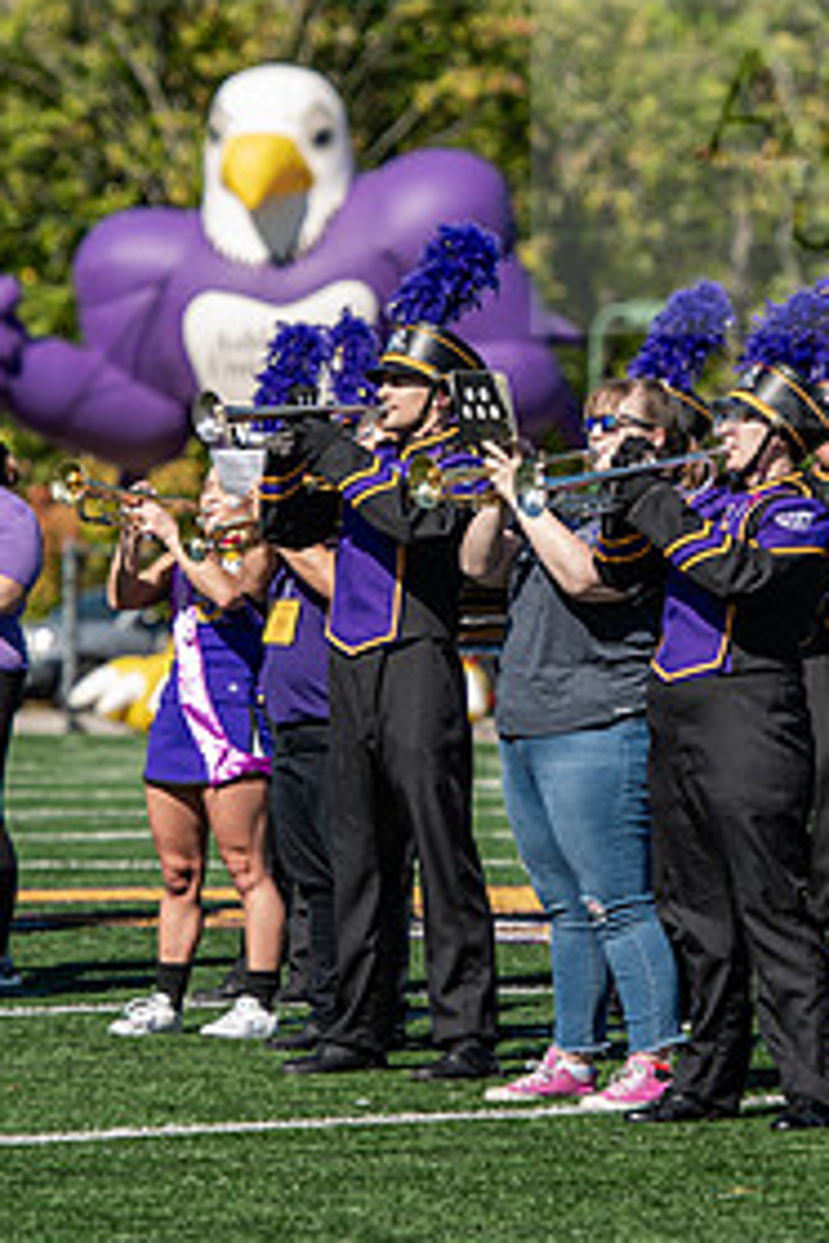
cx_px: 397
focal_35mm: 333
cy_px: 501
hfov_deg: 4.1
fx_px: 11501
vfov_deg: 6.2
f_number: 4
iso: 50
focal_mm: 160
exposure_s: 1/400
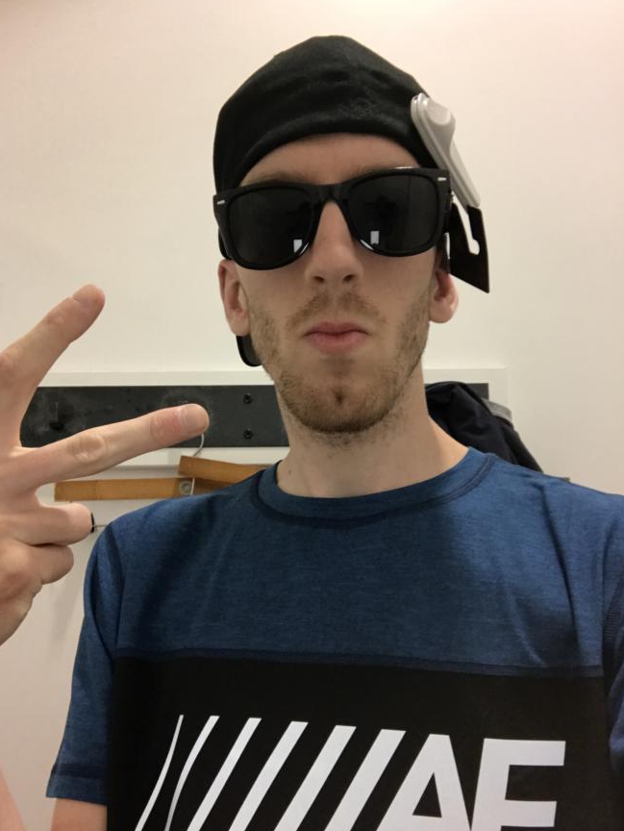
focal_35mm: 34
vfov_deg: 53.9
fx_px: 816
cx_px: 297
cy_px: 436
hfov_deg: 41.8
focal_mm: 2.87
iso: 125
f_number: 2.2
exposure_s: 1/30
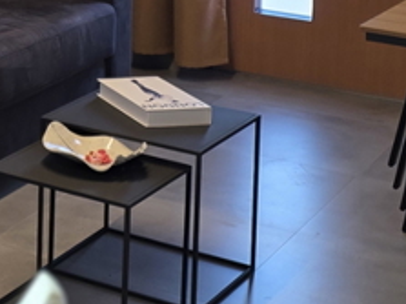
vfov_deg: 11.4
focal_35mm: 124
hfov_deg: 14.4
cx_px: -280
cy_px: -162
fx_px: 1454
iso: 80
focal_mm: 6.25
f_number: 1.7
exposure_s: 1/100
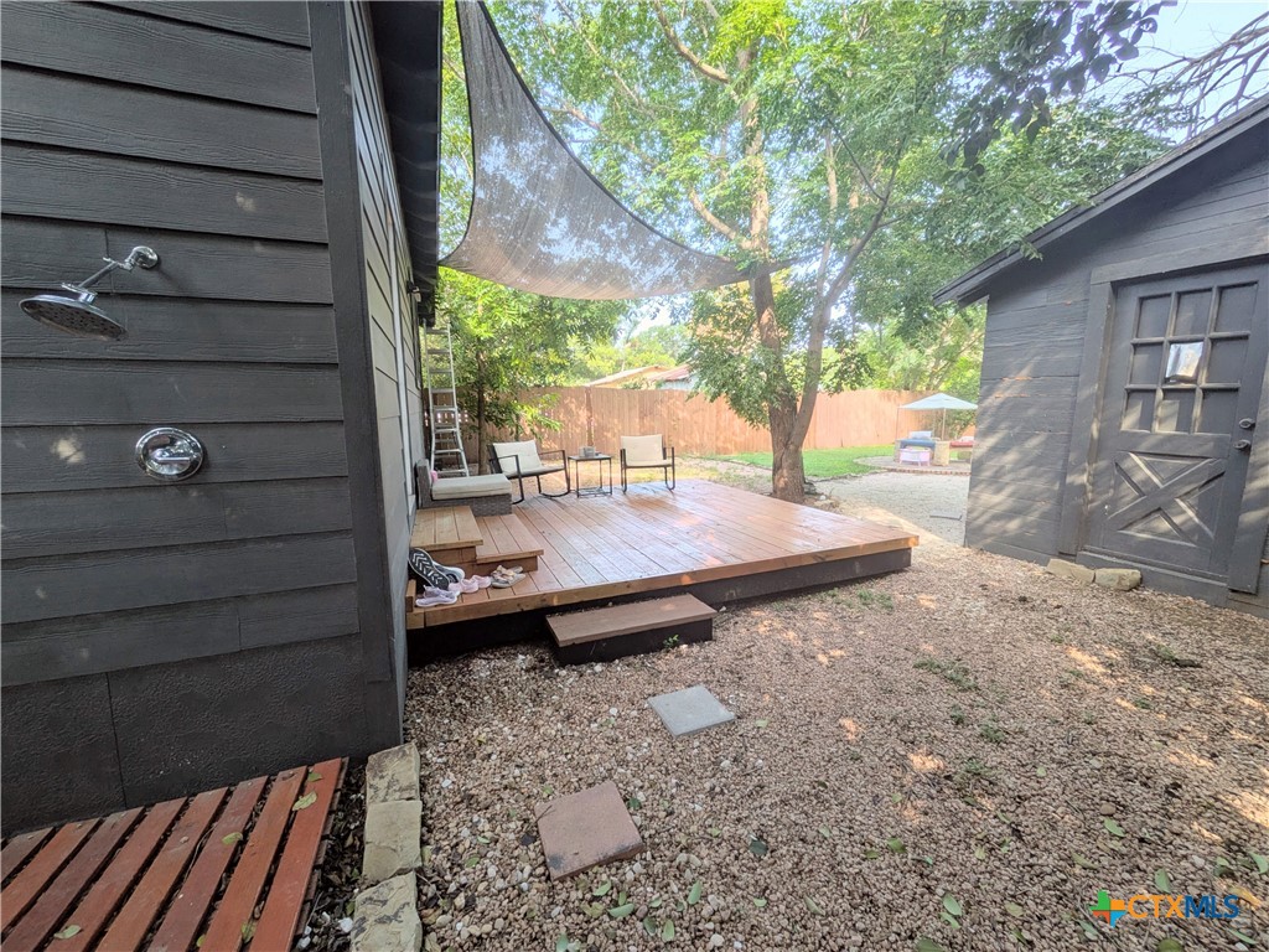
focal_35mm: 14
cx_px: 634
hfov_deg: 102.1
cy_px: 476
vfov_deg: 85.7
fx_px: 513
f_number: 2.2
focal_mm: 1.83
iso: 43
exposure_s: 1/282
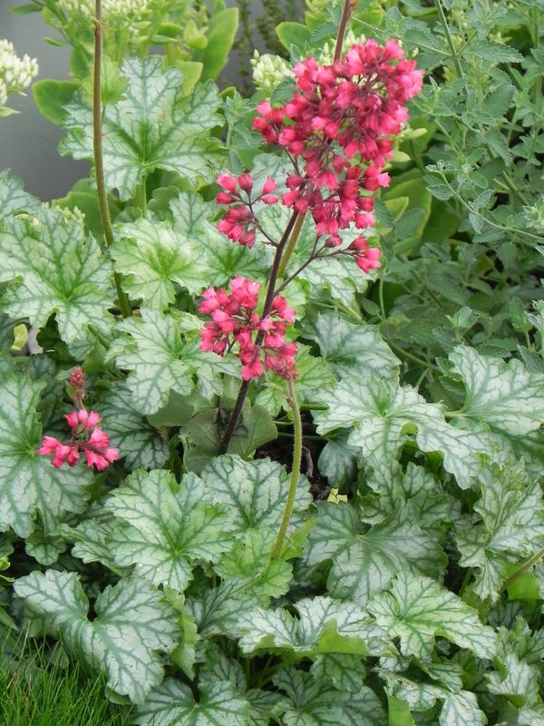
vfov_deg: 9.3
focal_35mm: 212
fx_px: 4442
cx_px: 272
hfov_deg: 7.0
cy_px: 363
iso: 160
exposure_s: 1/160
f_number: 5
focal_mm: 37.7
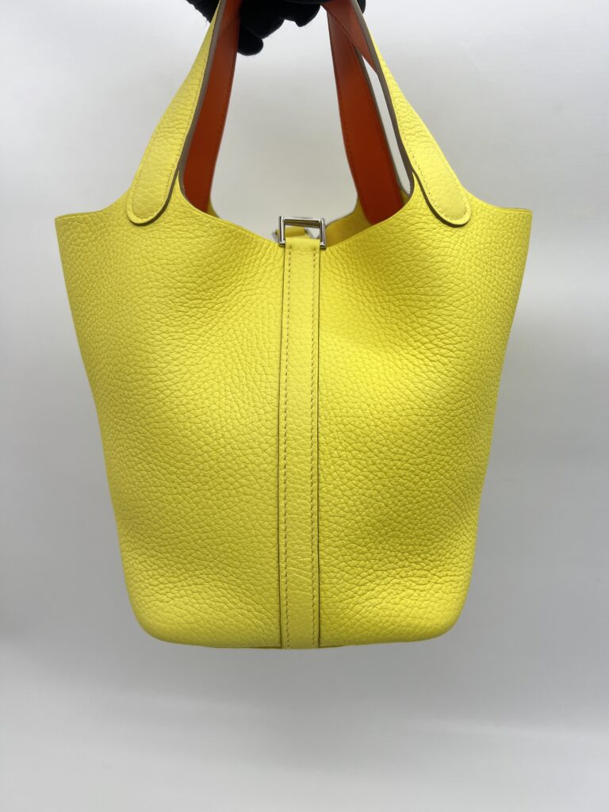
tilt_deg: -15.9
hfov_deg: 53.1
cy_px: 406
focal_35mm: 26
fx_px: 610
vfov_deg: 67.3
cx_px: 304
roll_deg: +1.1
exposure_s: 1/182
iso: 40
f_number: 1.5
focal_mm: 5.7
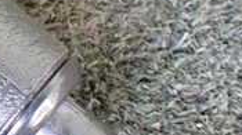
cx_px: -153
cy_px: -41
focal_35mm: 112
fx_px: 718
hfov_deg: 16.8
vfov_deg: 10.5
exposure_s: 1/50
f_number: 2.3
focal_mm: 5.4
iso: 800
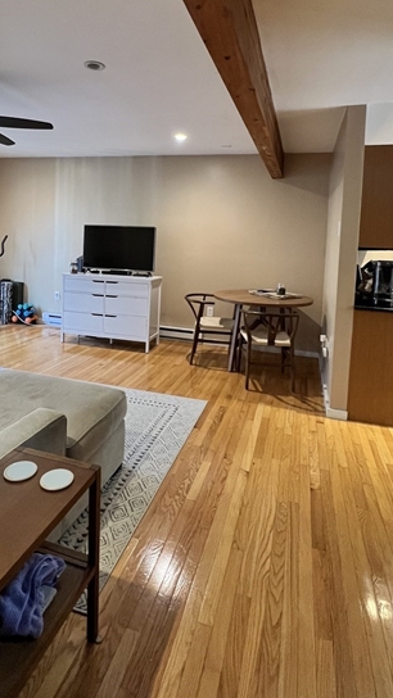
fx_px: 371
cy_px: 262
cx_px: 171
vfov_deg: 84.9
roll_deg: -1.8
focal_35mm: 20
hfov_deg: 55.7
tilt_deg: -4.9
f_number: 1.8
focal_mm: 1.57
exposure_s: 1/60
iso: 400
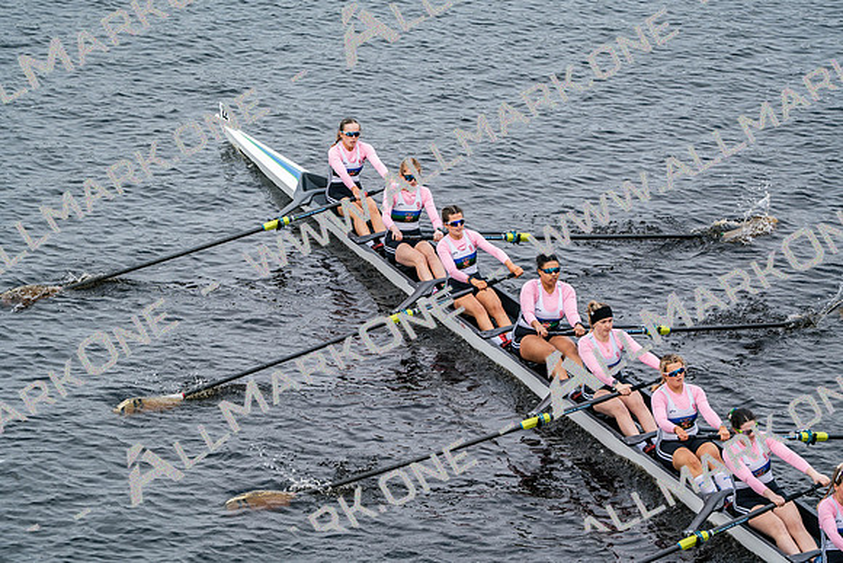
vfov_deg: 6.9
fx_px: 4684
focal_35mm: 200
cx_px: 422
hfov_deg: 10.3
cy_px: 282
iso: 250
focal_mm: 200
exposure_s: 1/2000
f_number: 2.8
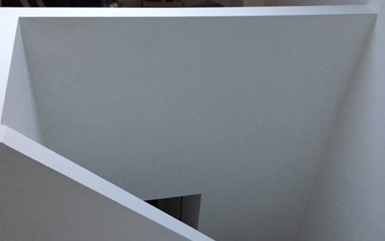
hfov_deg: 51.5
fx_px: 399
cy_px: 167
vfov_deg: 33.2
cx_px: 206
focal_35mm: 38
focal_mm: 4.15
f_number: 2.2
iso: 250
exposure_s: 1/17
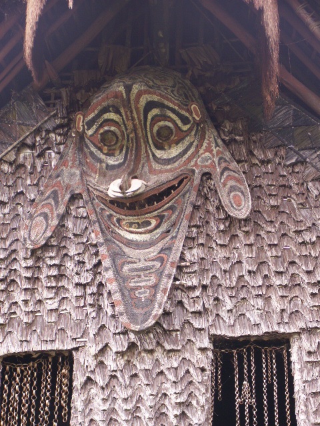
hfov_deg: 18.2
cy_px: 213
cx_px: 160
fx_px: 998
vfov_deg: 24.1
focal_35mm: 81
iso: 50
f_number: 4
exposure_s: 1/80
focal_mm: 13.49
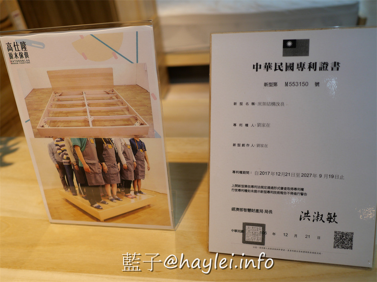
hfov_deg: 60.0
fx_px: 327
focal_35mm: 30
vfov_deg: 46.8
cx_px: 188
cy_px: 141
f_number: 1.7
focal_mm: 15
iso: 200
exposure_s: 1/125
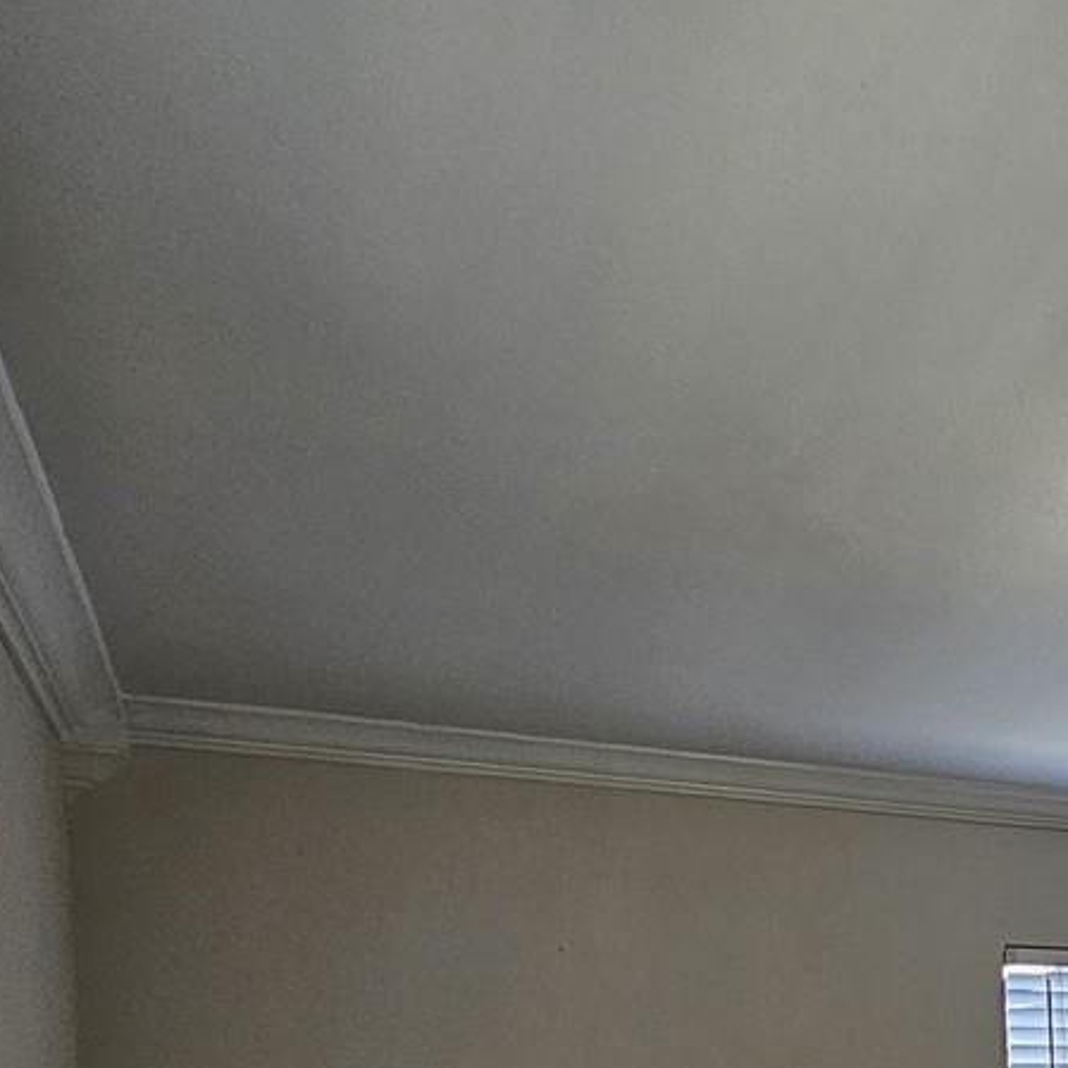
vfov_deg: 35.0
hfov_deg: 32.7
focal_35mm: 41
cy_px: 1180
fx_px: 1431
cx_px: 1318
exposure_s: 1/77.4
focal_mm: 2.2
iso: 80
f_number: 2.2
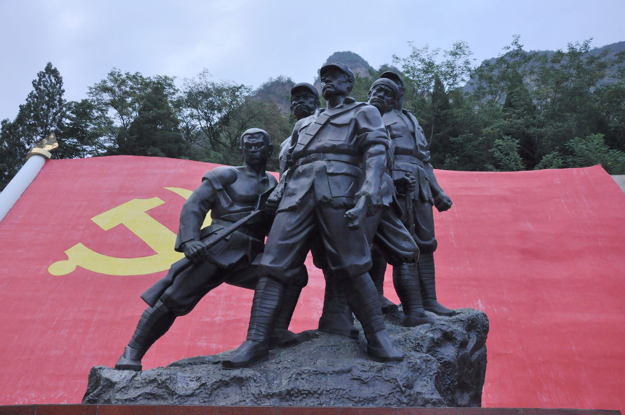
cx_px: 312
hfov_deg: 53.2
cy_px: 208
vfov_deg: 36.8
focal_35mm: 36
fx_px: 624
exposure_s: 1/160
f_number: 8
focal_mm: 24
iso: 800
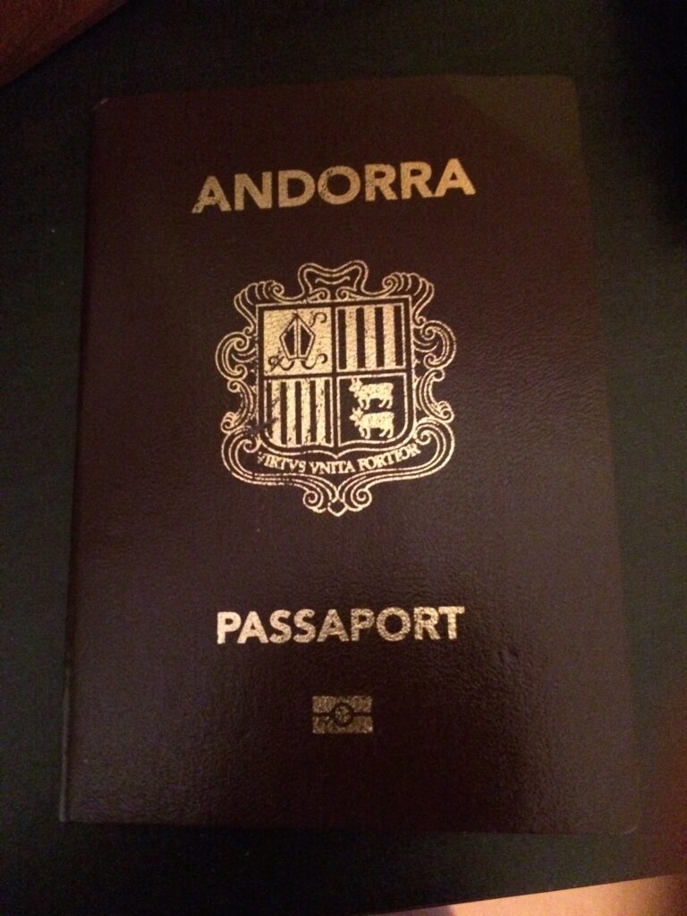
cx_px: 344
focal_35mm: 29
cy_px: 458
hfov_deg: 48.2
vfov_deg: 61.7
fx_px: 767
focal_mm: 4.15
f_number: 2.2
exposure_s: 1/15
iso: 1250
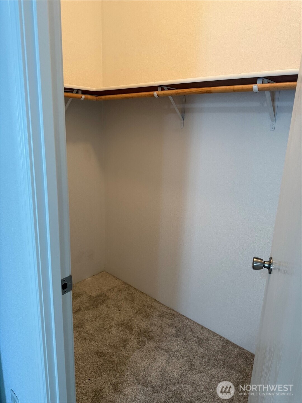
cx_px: 151
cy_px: 202
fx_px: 279
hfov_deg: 56.8
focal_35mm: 24
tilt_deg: -11.3
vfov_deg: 71.6
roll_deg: -2.9
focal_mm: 6.76
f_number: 1.78
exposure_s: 1/60
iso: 160
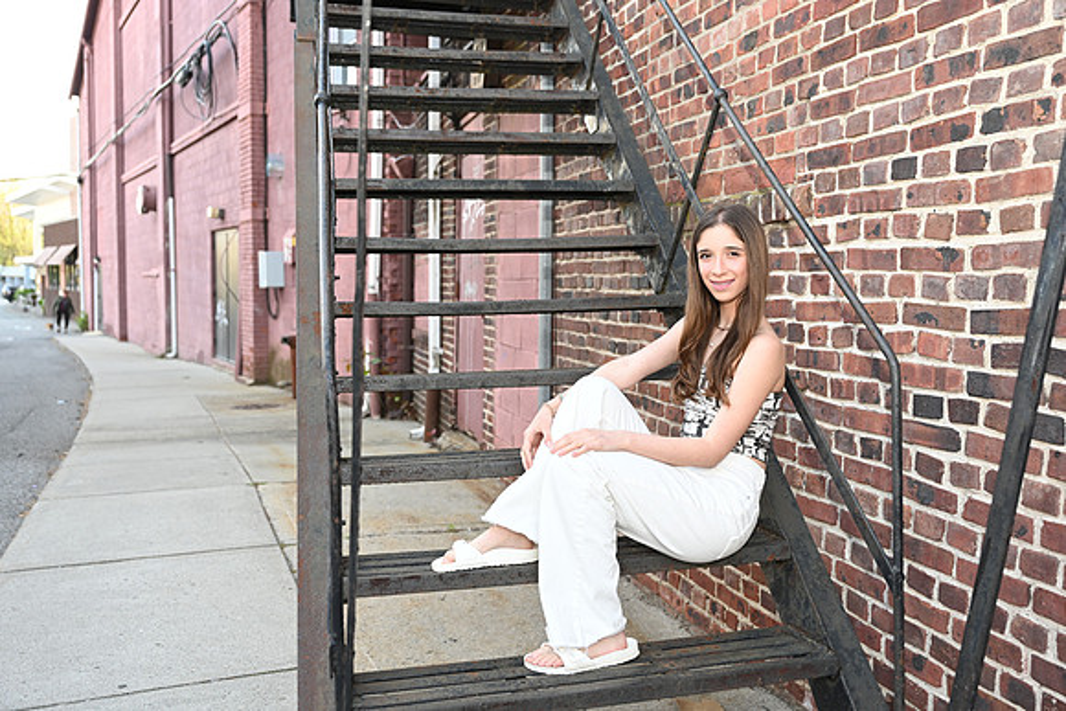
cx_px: 533
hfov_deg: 61.1
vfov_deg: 43.0
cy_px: 356
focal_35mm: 30
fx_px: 903
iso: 250
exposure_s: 1/160
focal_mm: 30.5
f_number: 3.2
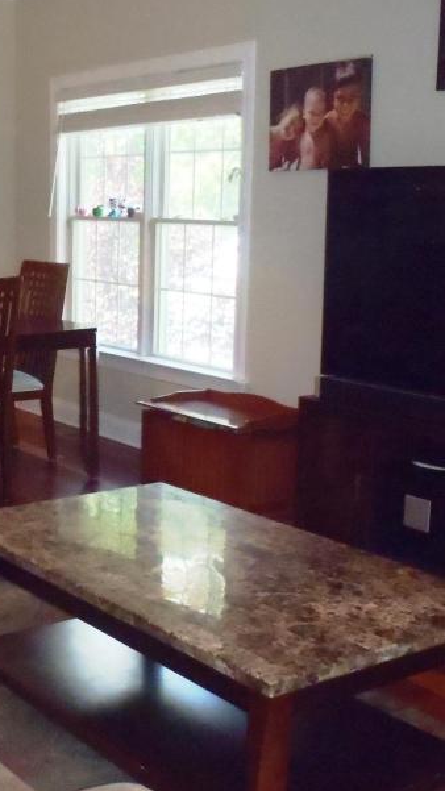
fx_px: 1091
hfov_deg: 22.2
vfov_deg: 39.9
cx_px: 3
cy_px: 394
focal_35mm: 52
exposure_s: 1/125
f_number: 3.9
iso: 800
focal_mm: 5
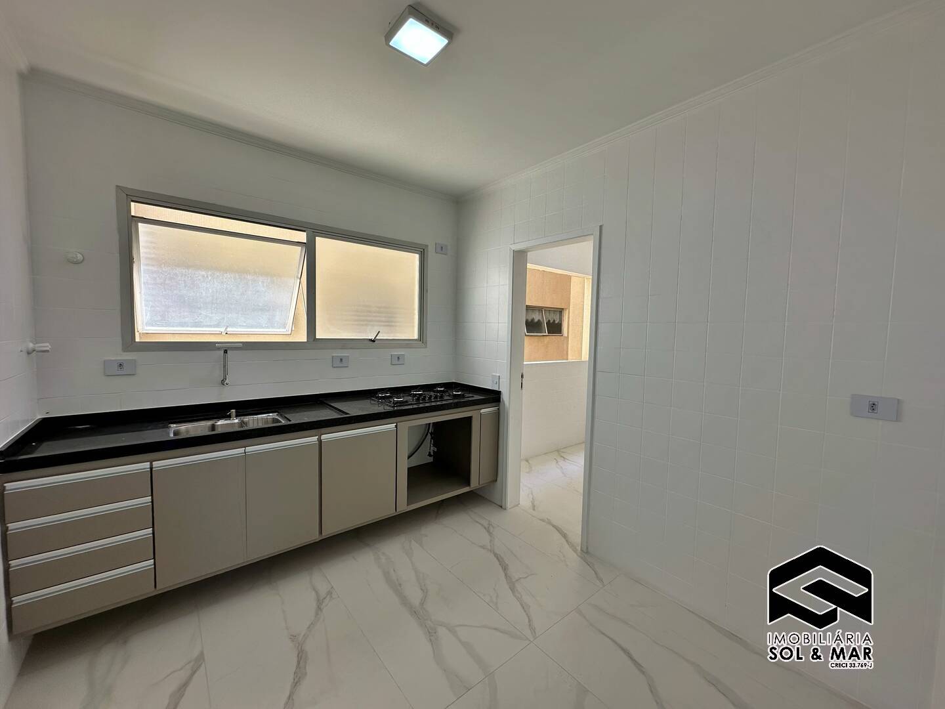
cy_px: 354
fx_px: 382
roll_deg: -1.1
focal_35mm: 14
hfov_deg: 102.1
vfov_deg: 85.7
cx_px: 472
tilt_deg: -3.5
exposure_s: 1/252
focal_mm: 2.22
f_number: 2.2
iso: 40
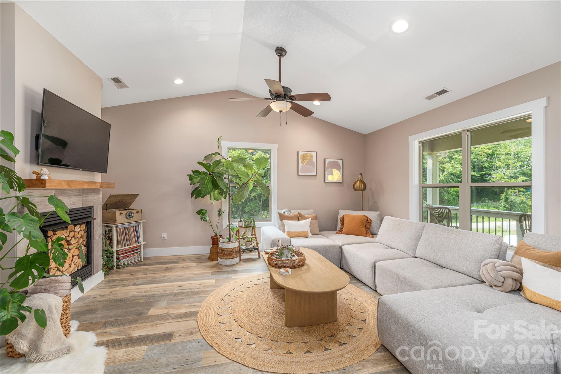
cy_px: 187
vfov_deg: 81.2
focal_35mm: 14
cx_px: 280
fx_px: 218
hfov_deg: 104.3
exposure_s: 1/100
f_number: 7.1
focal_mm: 14
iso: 320
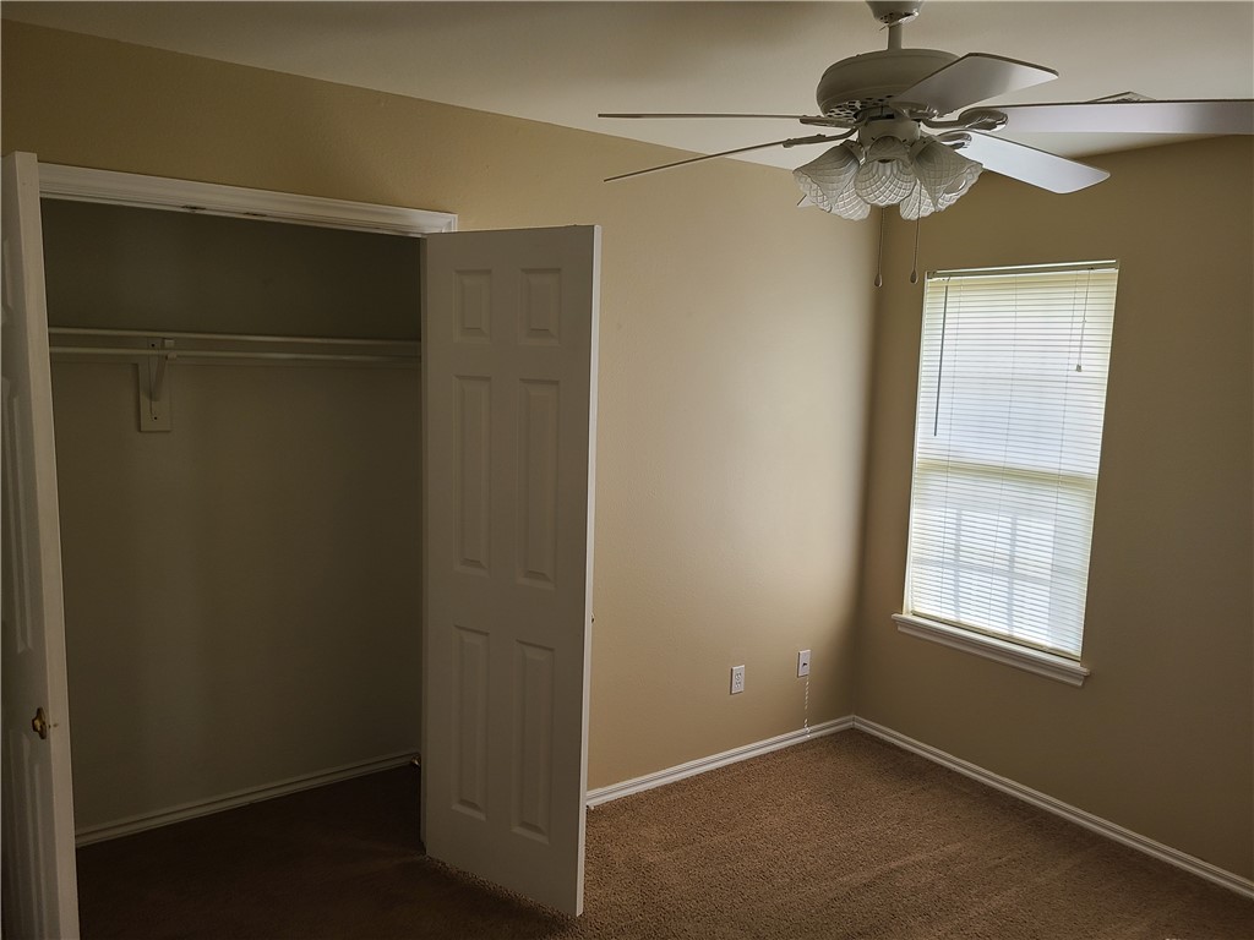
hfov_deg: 67.3
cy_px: 470
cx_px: 627
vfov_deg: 53.1
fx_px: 942
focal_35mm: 26
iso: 64
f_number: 1.8
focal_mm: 5.4
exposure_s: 1/59
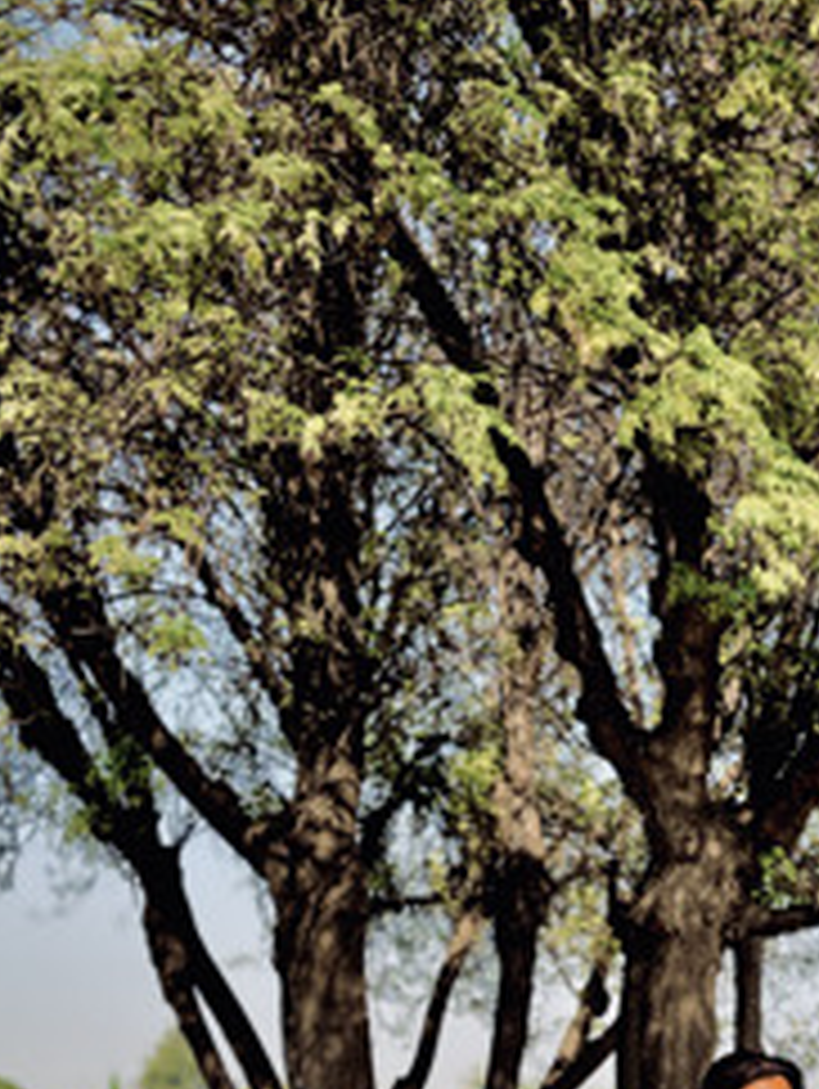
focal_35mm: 55
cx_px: 648
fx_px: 1732
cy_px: 904
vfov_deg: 33.7
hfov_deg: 26.2
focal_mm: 5.96
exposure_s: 1/1484
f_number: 1.6
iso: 50
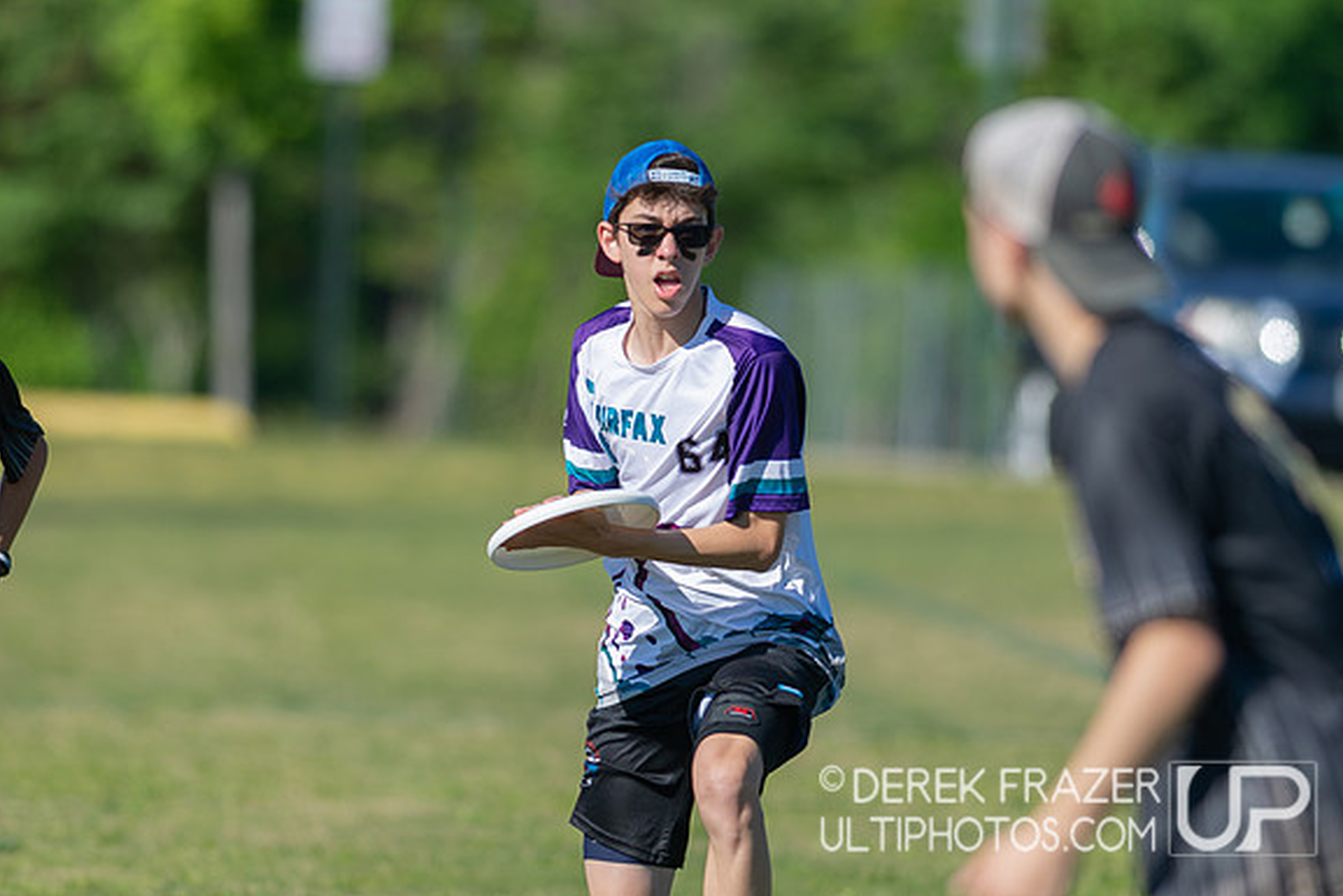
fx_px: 24962
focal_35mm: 669
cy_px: 460
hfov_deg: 3.1
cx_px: 587
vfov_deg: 2.1
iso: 160
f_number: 2.8
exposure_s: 1/4000
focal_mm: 300
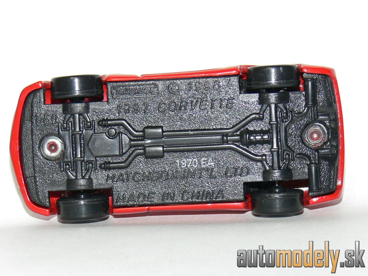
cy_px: 138
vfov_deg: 8.5
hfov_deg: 11.3
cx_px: 184
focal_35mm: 175
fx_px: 1860
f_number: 4
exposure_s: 1/30
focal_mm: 23.2
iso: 100
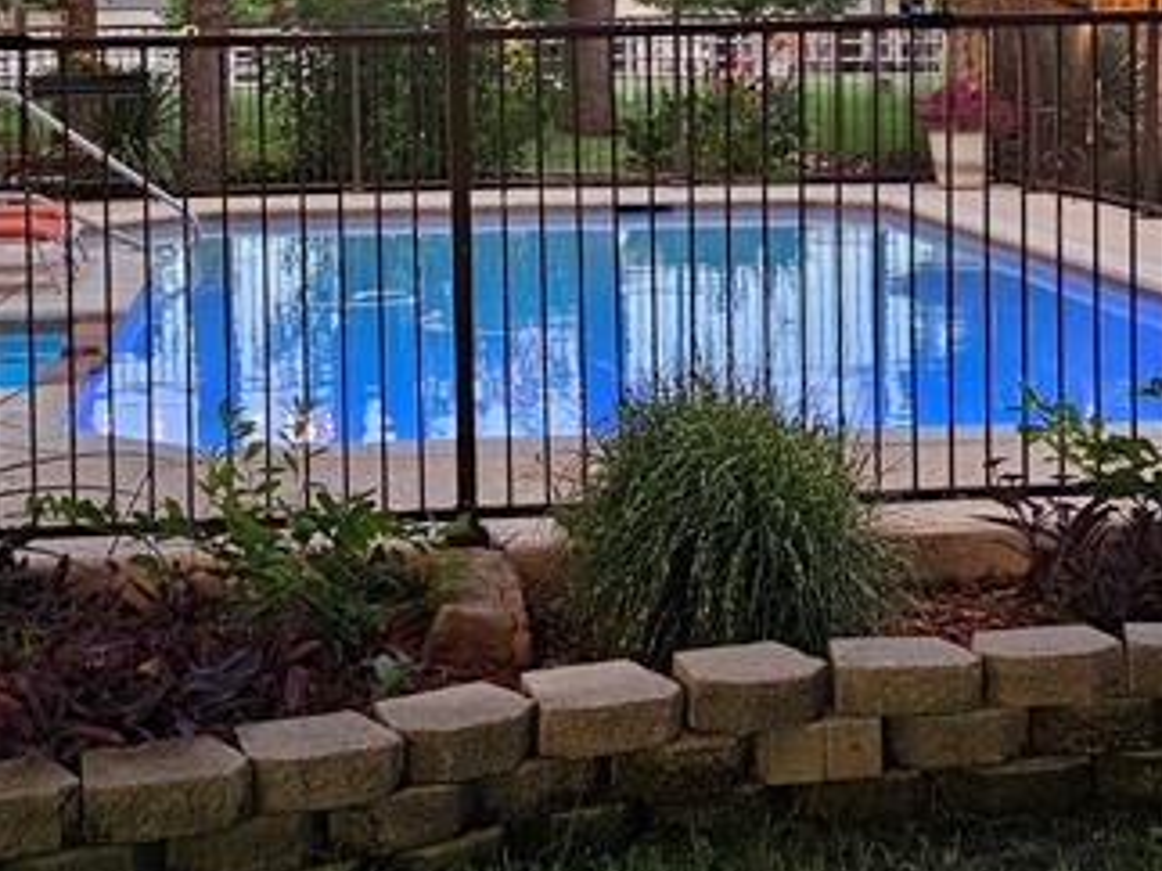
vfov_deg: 19.8
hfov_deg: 26.7
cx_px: 540
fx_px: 2450
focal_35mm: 73
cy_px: 94
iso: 640
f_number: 1.7
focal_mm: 6.3
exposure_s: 1/24
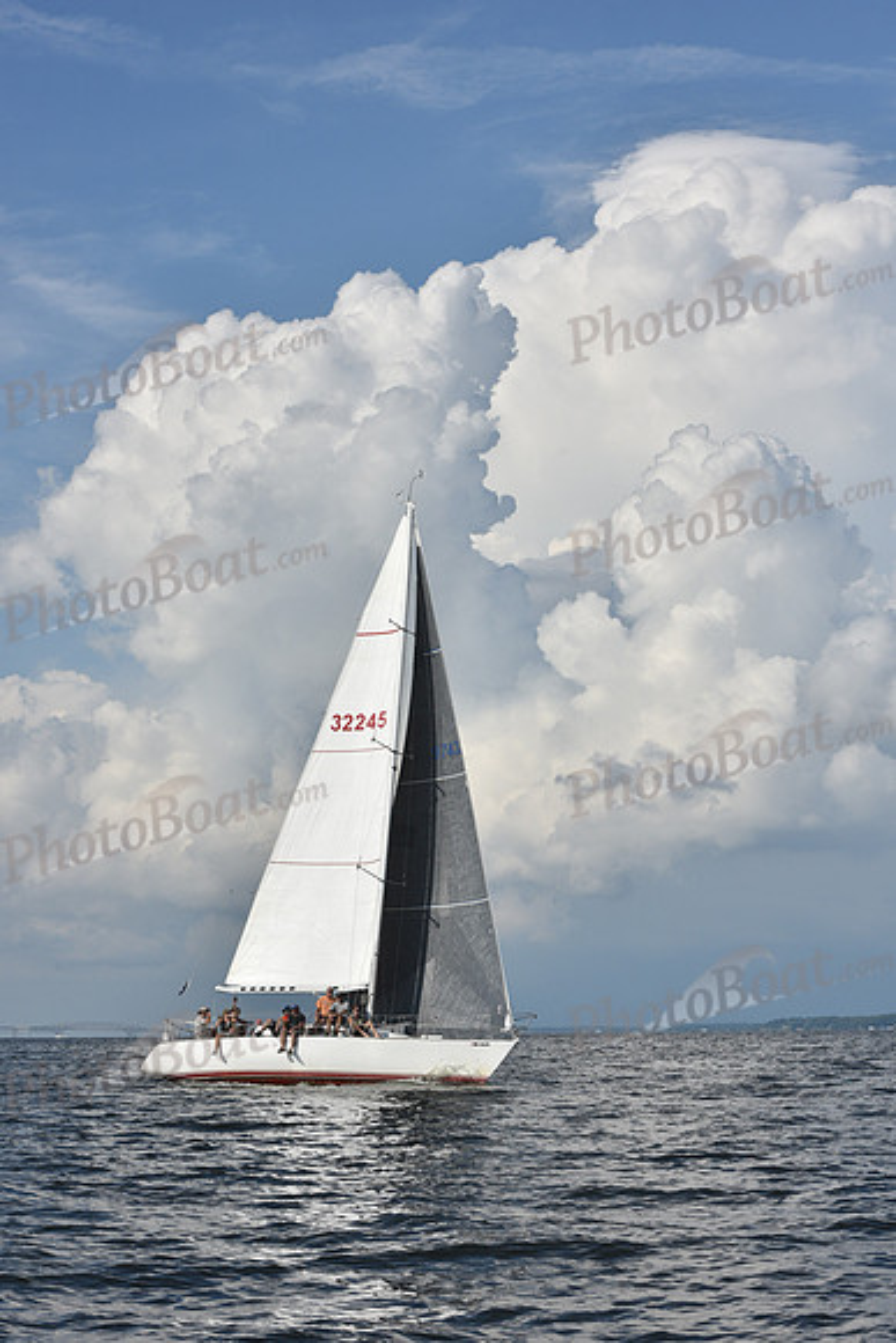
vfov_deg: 28.8
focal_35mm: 70
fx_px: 2612
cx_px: 448
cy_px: 672
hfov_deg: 19.5
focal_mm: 70
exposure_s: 1/1000
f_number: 11
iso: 250
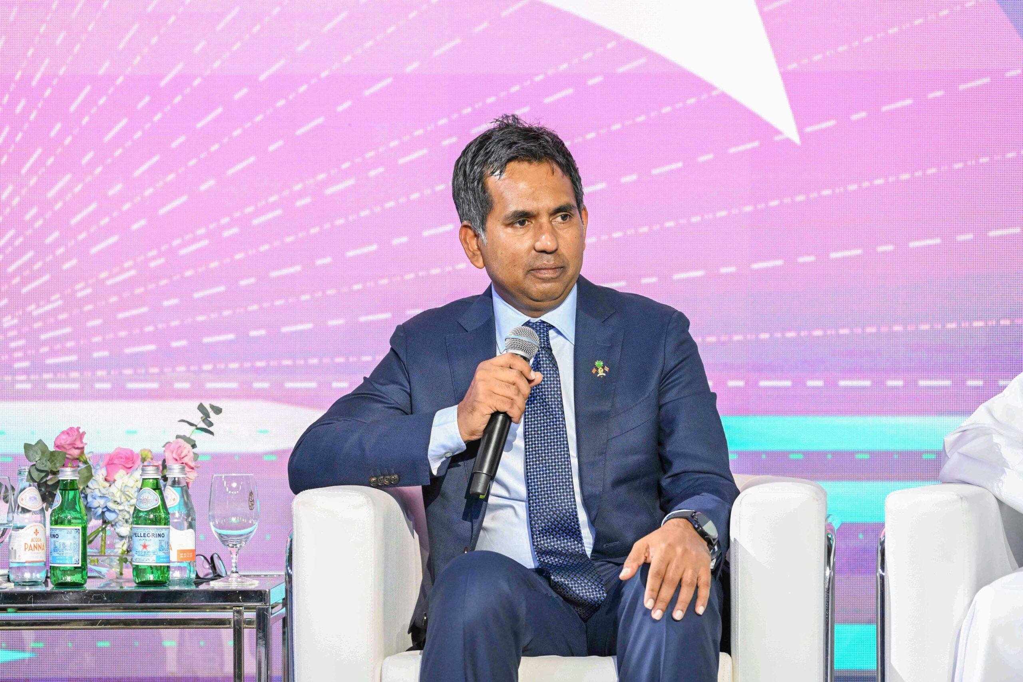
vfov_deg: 7.8
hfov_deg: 11.7
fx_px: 4973
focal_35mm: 175
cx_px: 512
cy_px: 341
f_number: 4
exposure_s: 1/640
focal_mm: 175
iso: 2500
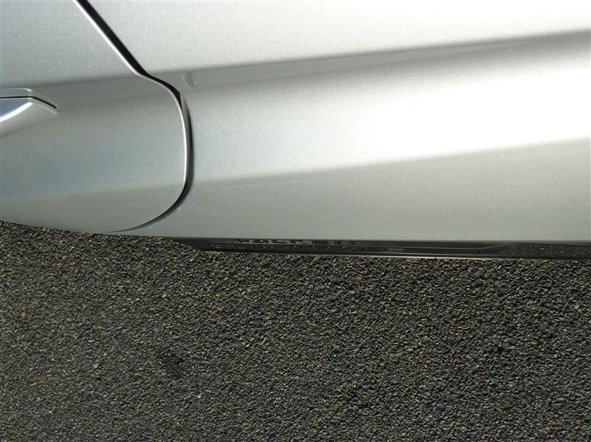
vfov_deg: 35.9
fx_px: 683
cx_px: 296
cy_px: 221
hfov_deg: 46.8
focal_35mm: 40
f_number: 5.6
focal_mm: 6.5
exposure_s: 1/500
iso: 125
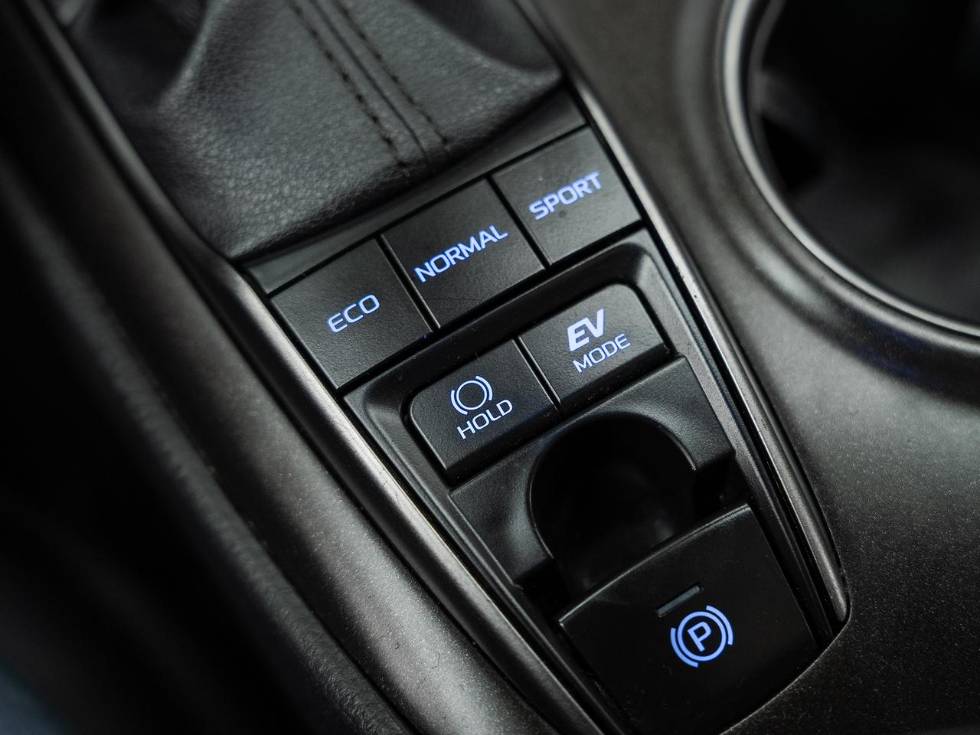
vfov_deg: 28.4
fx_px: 1449
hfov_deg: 37.2
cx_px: 597
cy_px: 329
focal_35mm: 51
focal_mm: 42.8
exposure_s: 1/30
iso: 800
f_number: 3.5
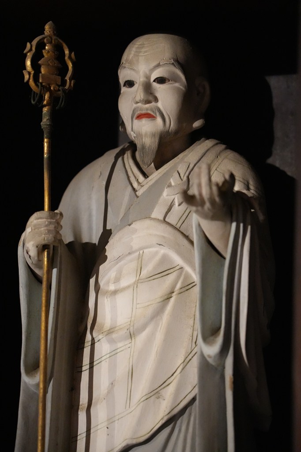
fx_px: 1318
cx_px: 150
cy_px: 226
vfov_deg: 19.5
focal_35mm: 105
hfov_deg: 13.0
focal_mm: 105
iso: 12800
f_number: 4
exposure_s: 1/60
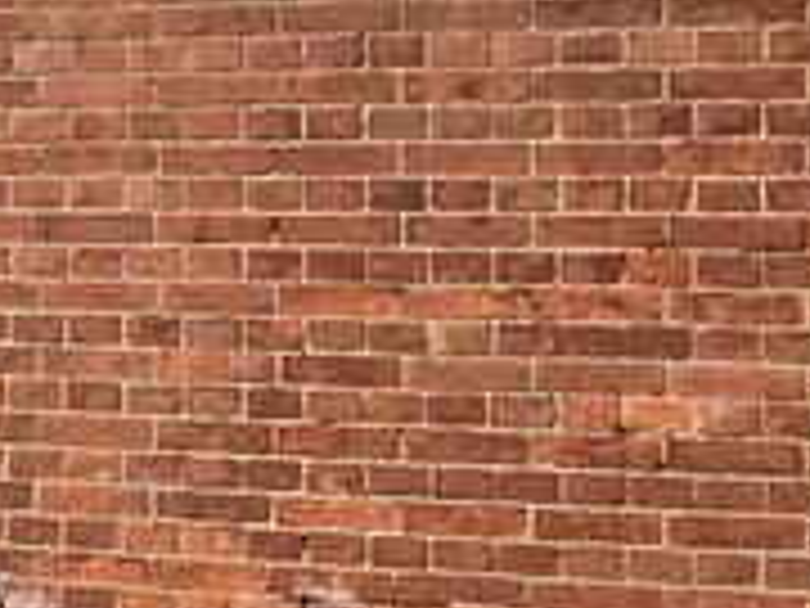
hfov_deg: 13.2
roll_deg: -1.6
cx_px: -745
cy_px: 254
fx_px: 3065
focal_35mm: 131
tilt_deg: +0.8
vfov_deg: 11.3
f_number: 2.2
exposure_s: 1/974
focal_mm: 4.15
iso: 25
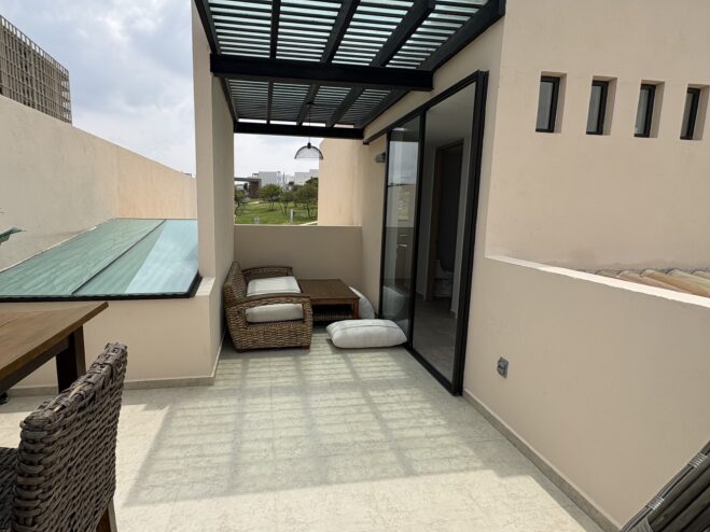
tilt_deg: -6.4
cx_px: 310
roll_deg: -0.6
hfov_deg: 90.6
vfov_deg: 74.7
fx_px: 349
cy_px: 254
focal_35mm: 17
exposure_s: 1/2146
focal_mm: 2.22
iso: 50
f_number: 2.2
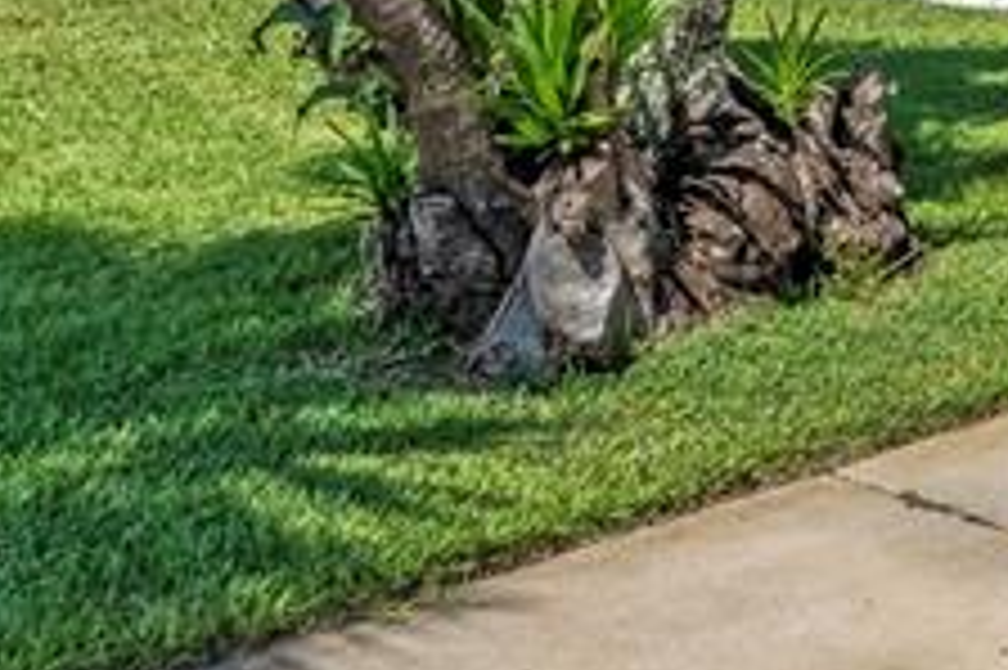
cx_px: 1570
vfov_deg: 17.0
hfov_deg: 21.8
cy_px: -207
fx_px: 2106
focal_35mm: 75
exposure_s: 1/4000
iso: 250
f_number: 9
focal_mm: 11
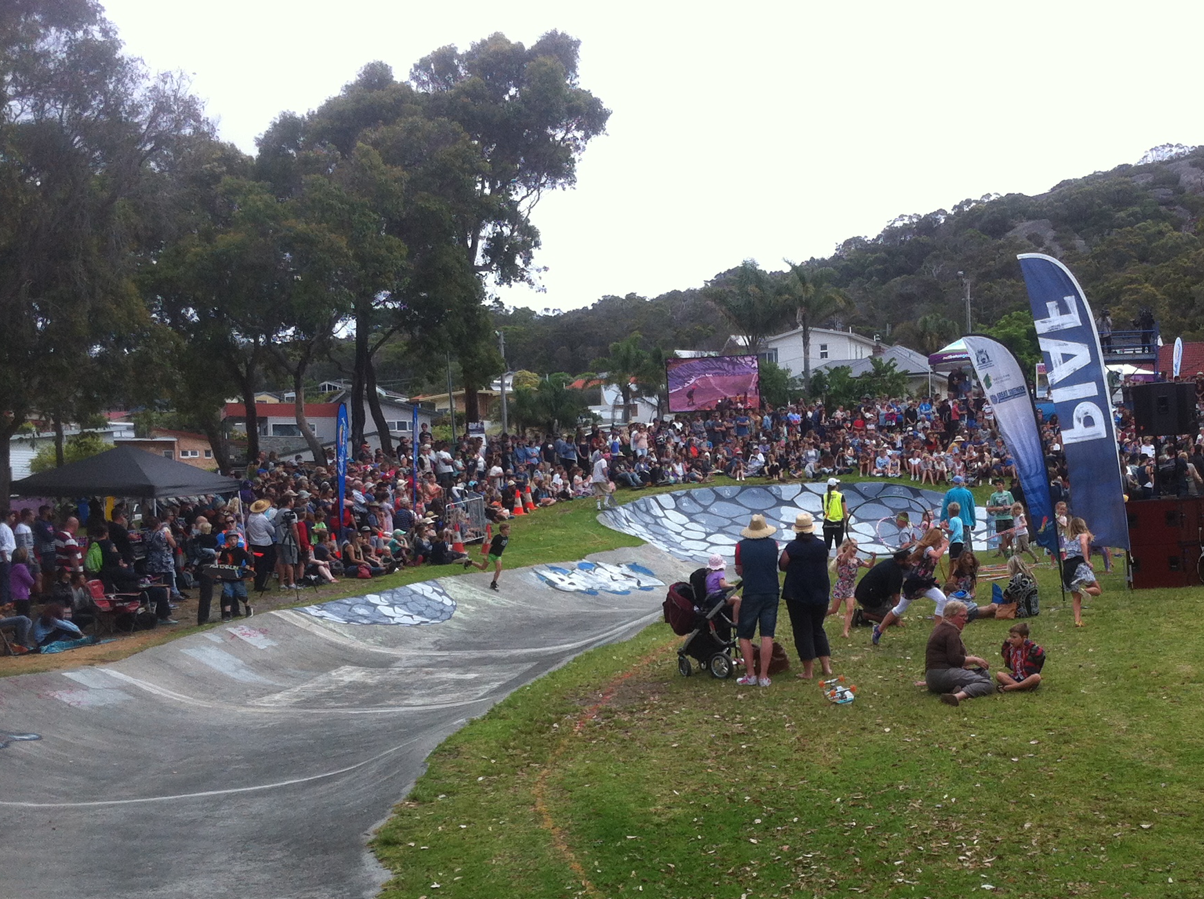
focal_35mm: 52
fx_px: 1806
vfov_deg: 27.7
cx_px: 776
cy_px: 626
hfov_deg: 36.6
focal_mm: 3.85
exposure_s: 1/413
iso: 80
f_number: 2.8
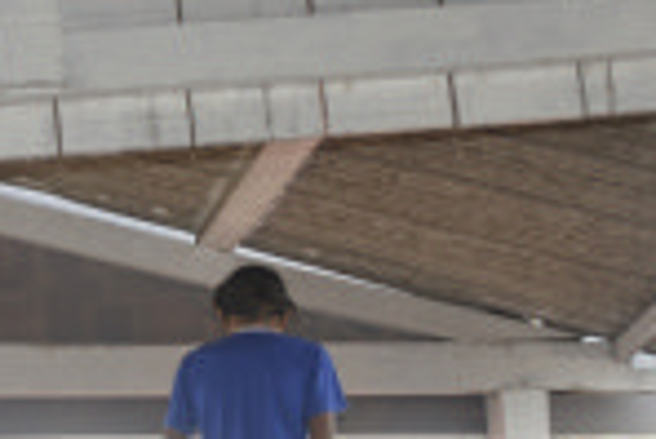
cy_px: 650
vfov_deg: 8.3
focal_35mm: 162
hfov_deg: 12.5
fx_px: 2955
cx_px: 0
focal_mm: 32
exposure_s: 1/125
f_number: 4.2
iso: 140
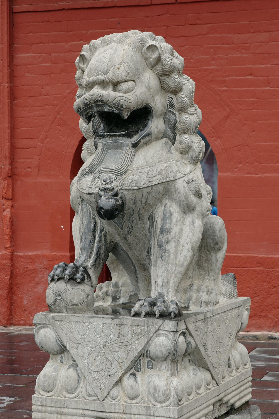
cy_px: 210
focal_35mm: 40
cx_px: 140
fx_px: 465
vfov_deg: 48.5
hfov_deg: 33.4
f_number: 4.5
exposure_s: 1/320
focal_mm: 26
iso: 200
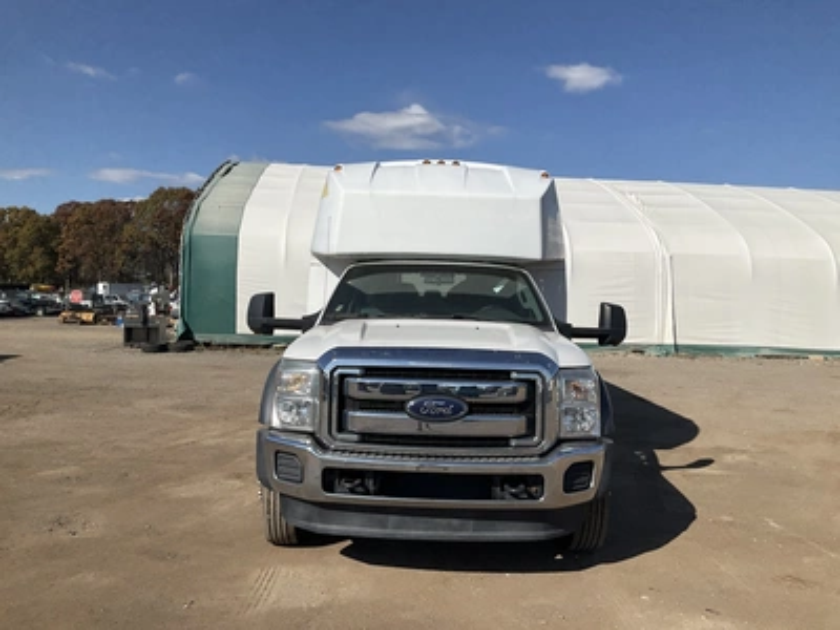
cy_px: 315
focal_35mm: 29
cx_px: 420
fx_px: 704
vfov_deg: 48.2
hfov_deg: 61.7
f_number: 1.8
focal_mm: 3
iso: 25
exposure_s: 1/3788
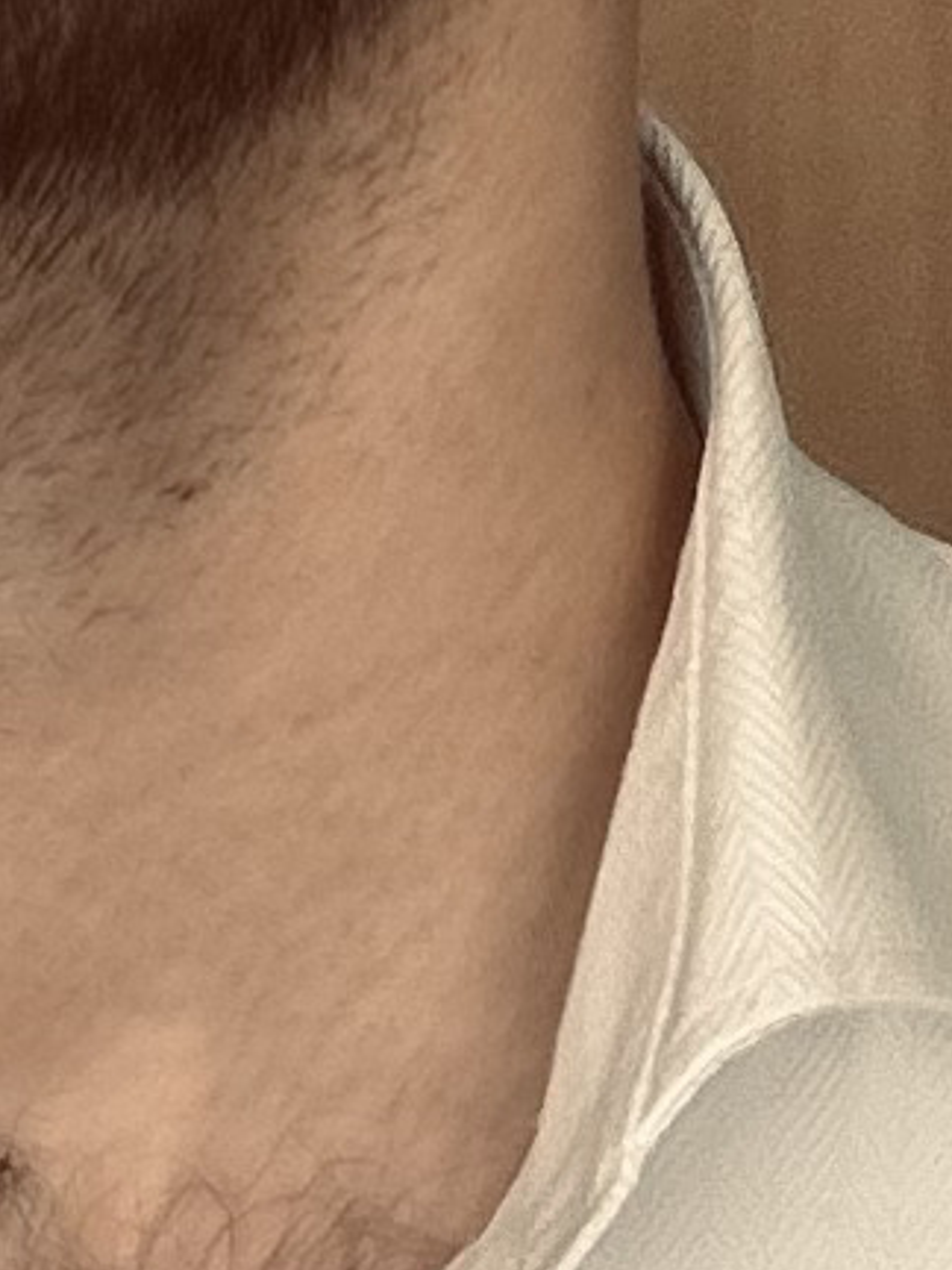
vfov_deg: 10.4
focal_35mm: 189
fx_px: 6930
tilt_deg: -8.0
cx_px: -519
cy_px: 185
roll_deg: +2.6
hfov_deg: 7.7
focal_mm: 5.7
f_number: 1.5
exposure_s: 1/121
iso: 64
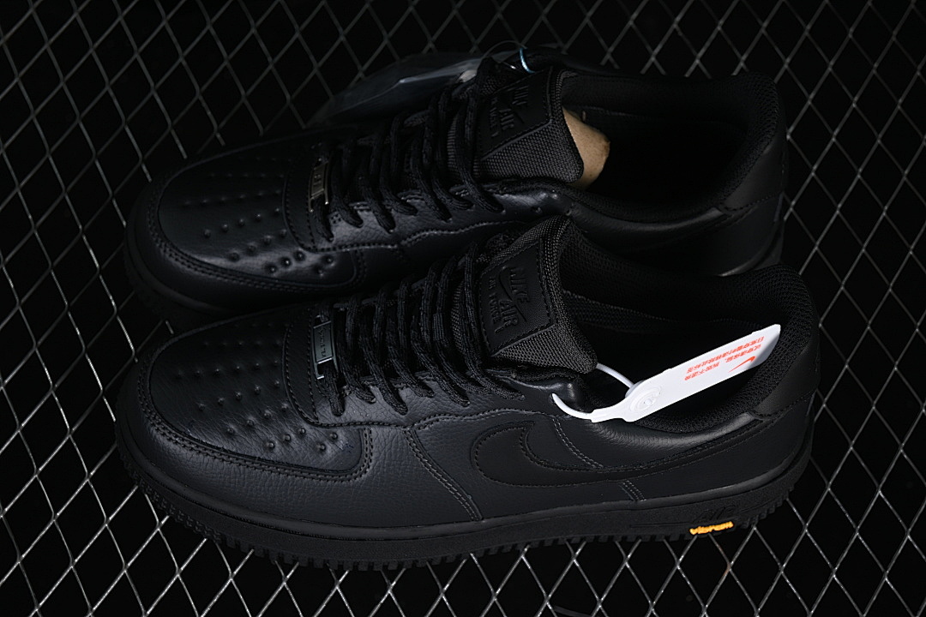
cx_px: 463
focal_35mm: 75
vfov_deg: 18.2
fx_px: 1929
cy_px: 308
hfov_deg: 27.0
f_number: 6.3
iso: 160
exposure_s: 1/50
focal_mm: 50
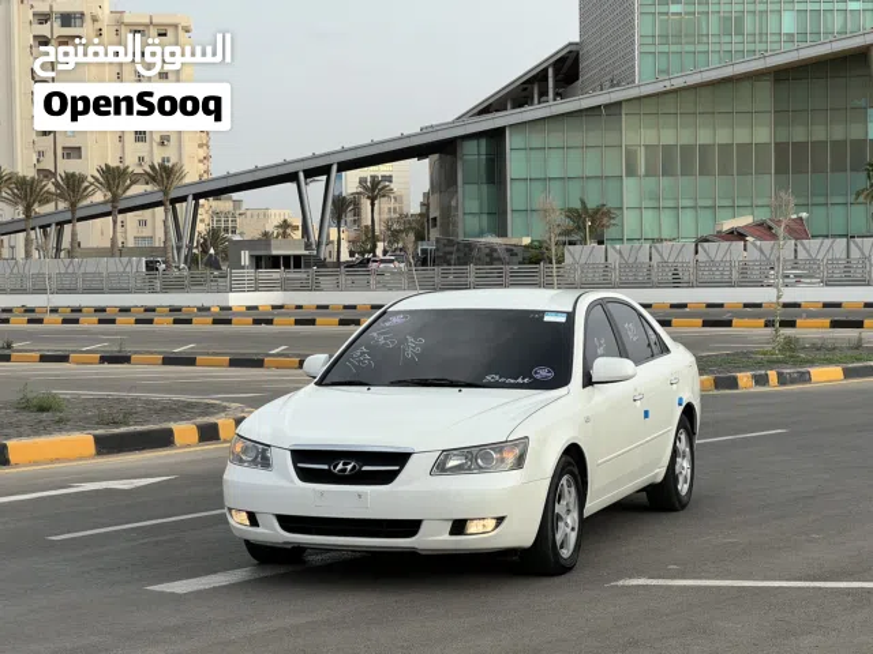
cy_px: 327
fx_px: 1942
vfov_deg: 19.1
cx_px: 436
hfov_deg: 25.3
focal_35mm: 77
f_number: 2.8
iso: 32
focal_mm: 9
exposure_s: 1/242
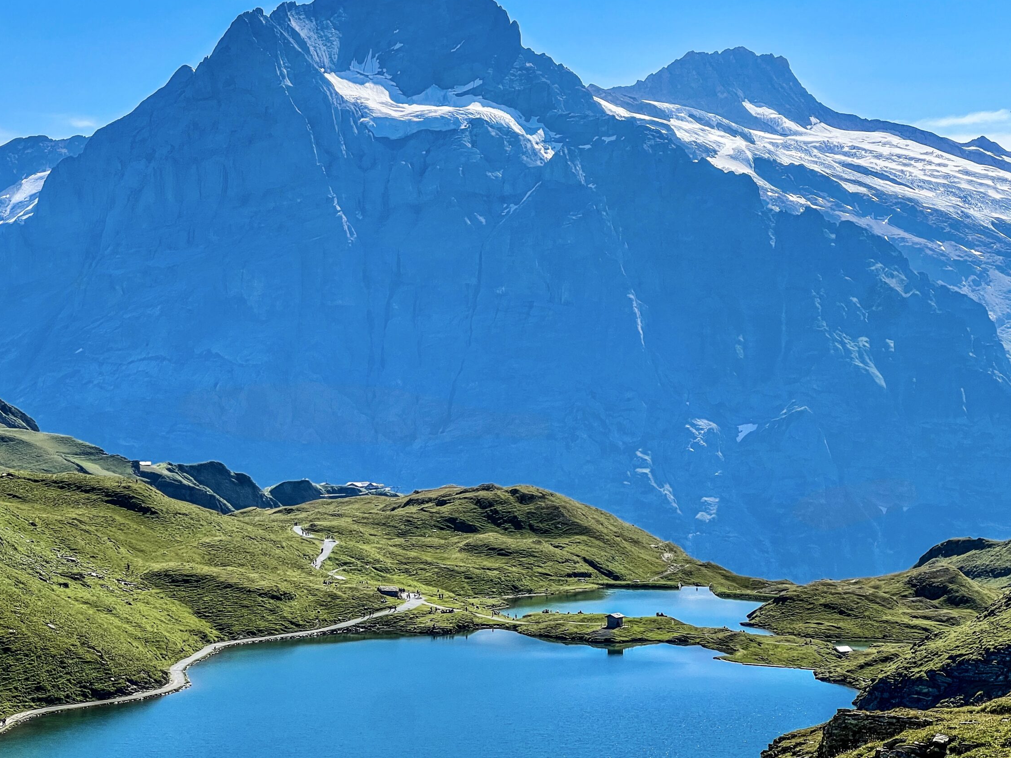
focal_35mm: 88
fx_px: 2570
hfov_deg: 22.2
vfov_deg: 16.8
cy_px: 341
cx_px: 468
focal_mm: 9
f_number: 2.8
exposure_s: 1/1000
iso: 32
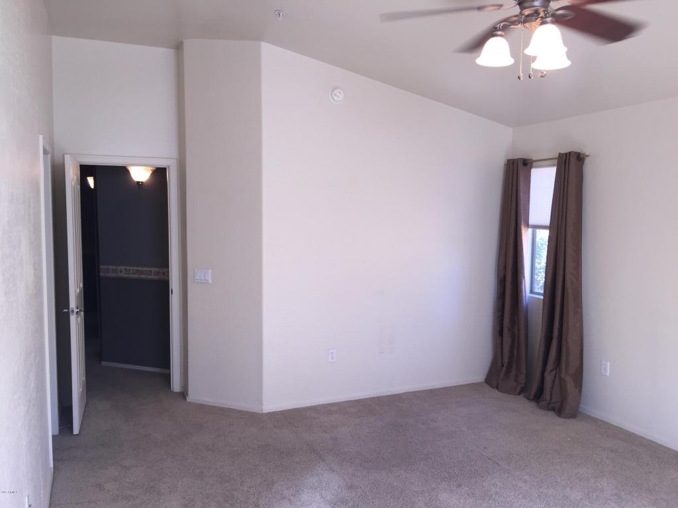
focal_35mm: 29
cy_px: 254
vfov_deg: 48.2
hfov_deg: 61.7
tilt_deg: -4.0
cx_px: 339
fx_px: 568
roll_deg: -0.4
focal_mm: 4.15
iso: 32
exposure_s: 1/53
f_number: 2.2
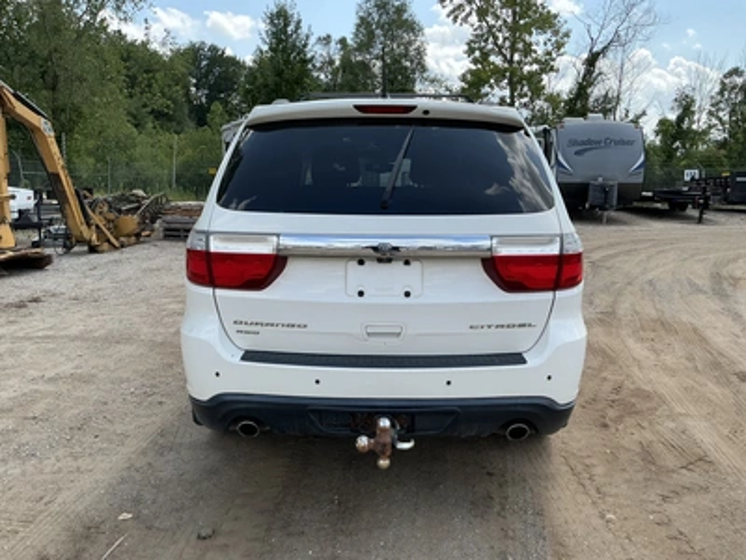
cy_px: 280
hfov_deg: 63.4
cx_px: 373
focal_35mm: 28
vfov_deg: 49.7
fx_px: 603
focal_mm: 3
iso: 25
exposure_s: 1/962
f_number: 1.8
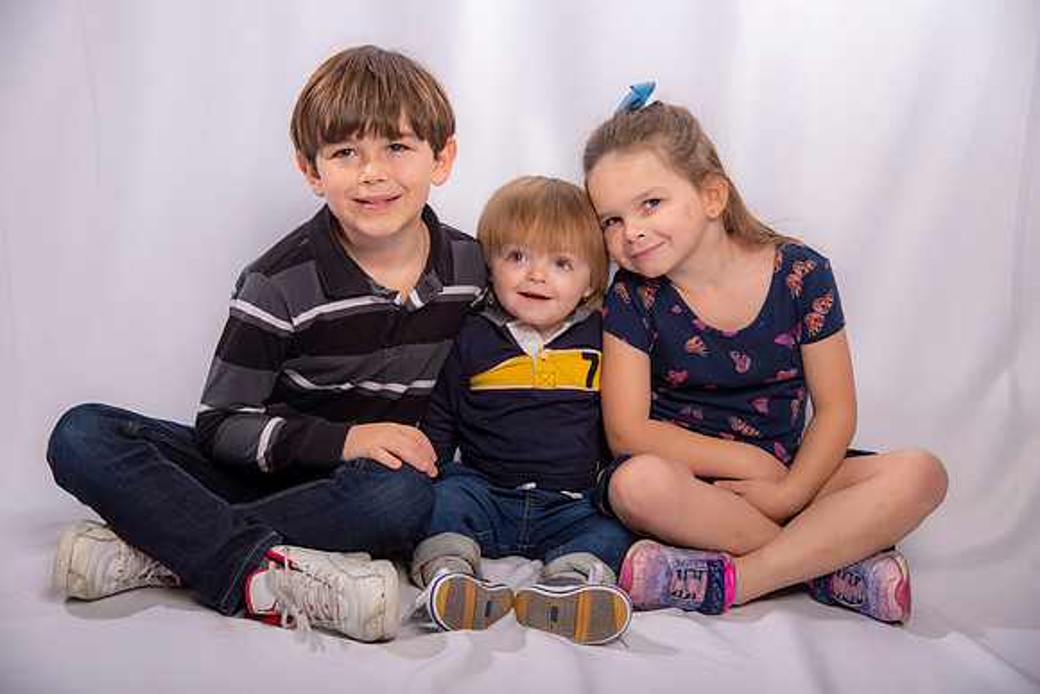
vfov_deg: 20.9
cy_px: 347
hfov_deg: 31.0
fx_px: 1878
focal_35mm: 65
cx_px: 520
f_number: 5
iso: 125
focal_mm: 65
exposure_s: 1/160
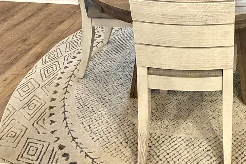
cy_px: -58
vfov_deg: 25.1
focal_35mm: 45
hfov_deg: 40.1
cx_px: 226
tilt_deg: -12.8
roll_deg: -0.4
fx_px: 307
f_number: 2.2
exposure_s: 1/60
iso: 320
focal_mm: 2.22
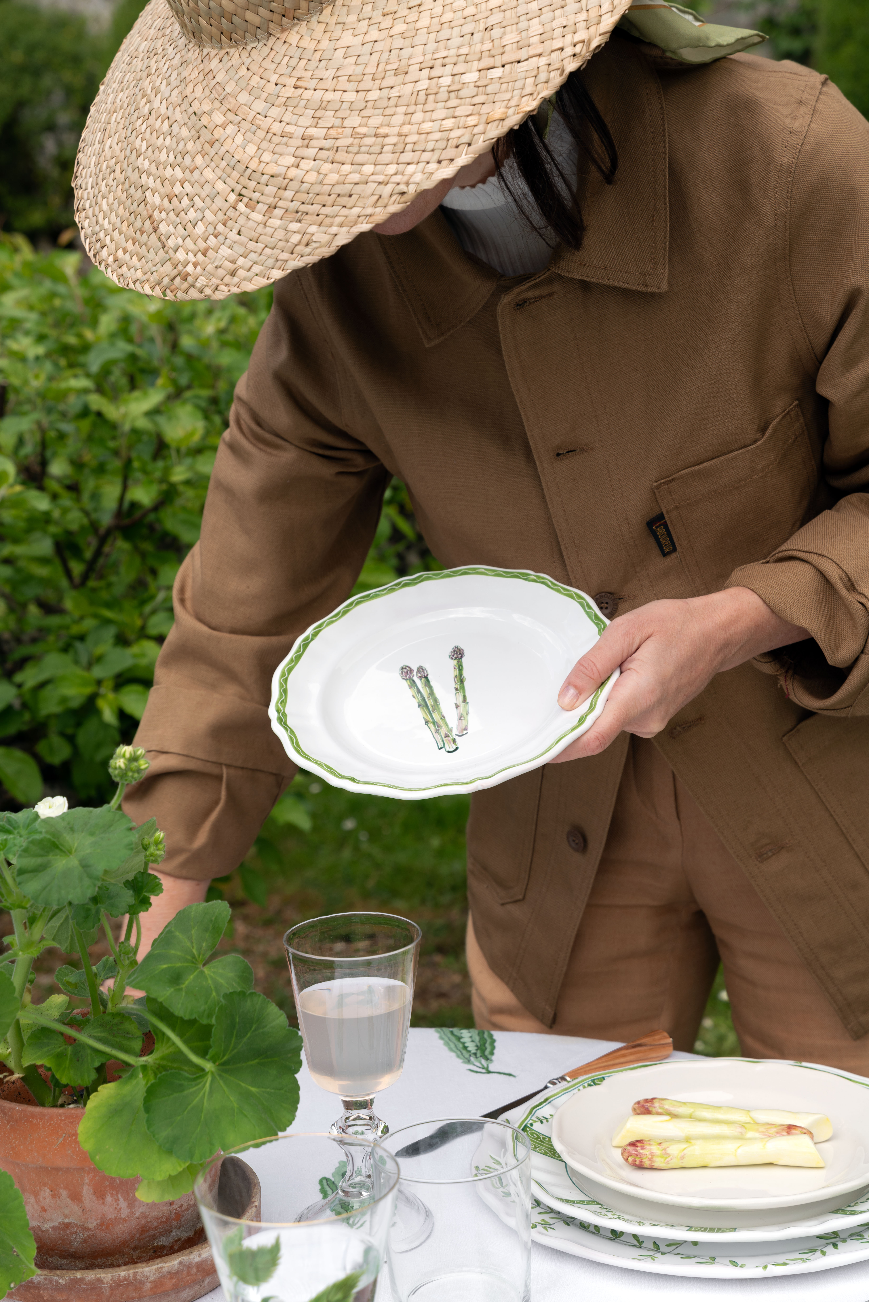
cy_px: 651
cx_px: 434
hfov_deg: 19.5
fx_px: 2534
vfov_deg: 28.8
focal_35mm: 70
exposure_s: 1/125
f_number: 8
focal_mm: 70
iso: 100
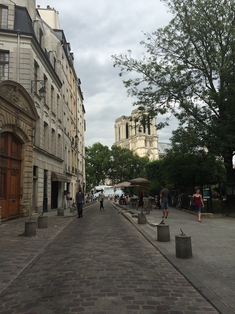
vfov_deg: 61.7
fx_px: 262
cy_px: 157
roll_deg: +0.4
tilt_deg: +8.7
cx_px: 118
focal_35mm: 29
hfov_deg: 48.2
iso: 32
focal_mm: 4.15
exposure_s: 1/391
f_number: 2.2
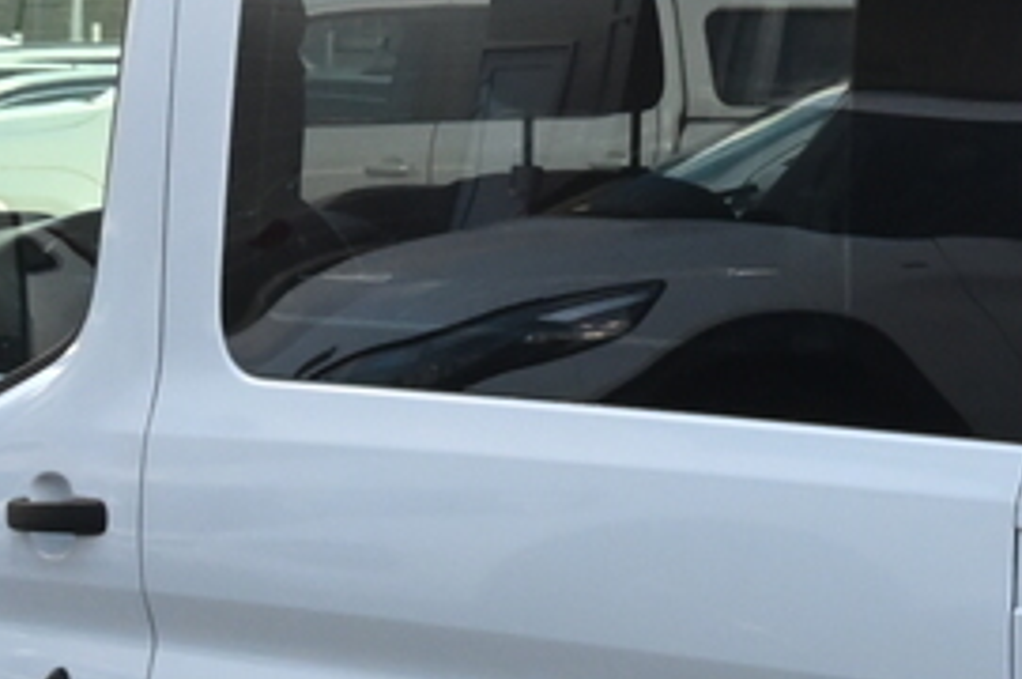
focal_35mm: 144
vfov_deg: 9.5
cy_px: 441
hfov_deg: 13.2
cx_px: 1657
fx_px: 4083
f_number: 13
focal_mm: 24
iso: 2000
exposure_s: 1/250
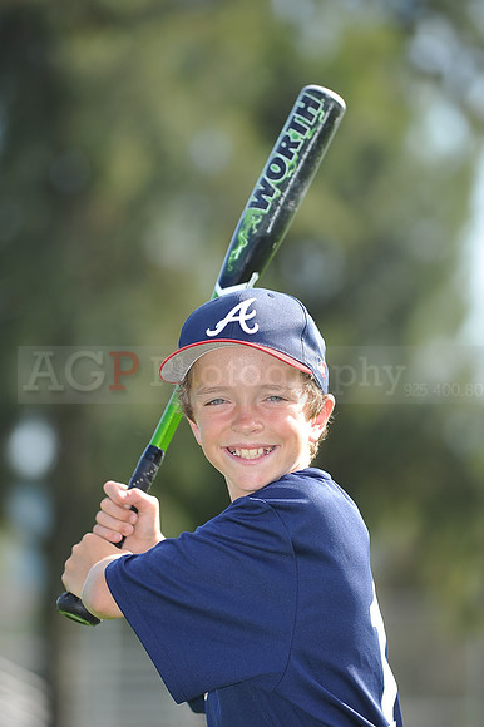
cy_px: 364
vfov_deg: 10.3
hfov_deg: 6.9
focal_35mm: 200
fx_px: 4038
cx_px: 242
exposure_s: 1/640
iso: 200
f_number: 4.5
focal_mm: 200
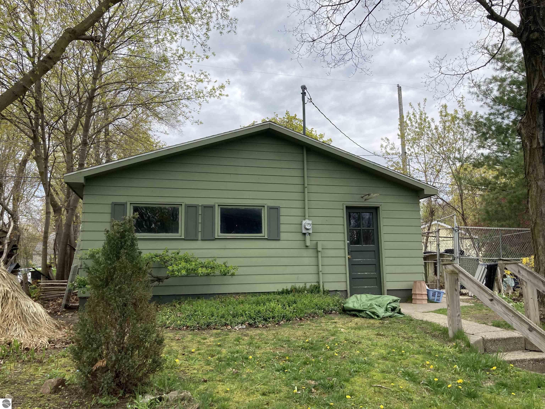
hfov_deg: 63.4
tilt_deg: +9.5
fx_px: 441
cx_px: 272
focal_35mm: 28
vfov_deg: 49.7
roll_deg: -0.2
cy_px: 204
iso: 20
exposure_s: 1/1621
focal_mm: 3.99
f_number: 1.8
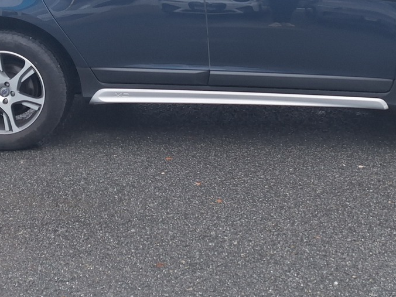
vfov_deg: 27.6
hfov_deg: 38.7
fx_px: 561
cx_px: 248
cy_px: -12
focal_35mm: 49
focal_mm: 5.54
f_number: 1.8
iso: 40
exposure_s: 1/567
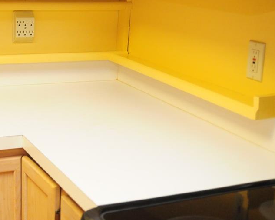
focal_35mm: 91
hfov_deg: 20.9
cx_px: 79
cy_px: 81
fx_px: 740
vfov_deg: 16.9
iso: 2000
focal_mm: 40
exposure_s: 1/80
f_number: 3.5
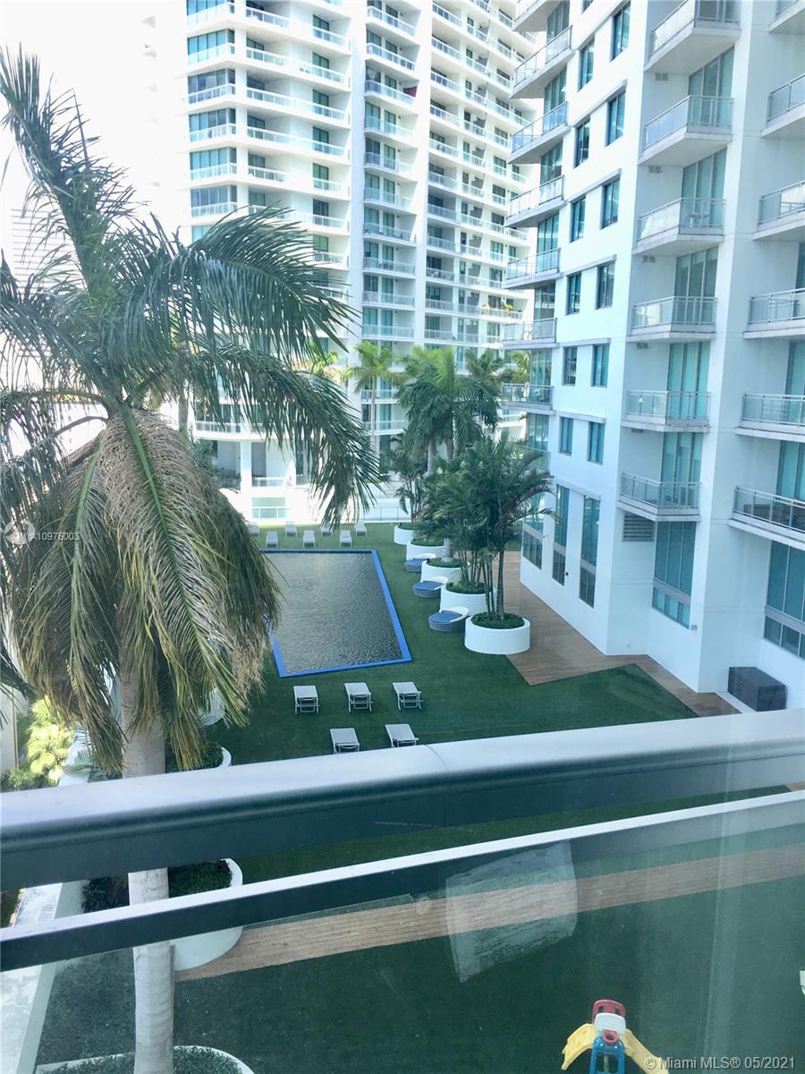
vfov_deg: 61.7
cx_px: 402
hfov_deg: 48.2
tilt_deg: -10.0
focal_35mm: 29
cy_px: 537
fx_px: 899
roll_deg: -2.0
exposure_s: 1/180
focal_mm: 4.15
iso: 25
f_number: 2.2
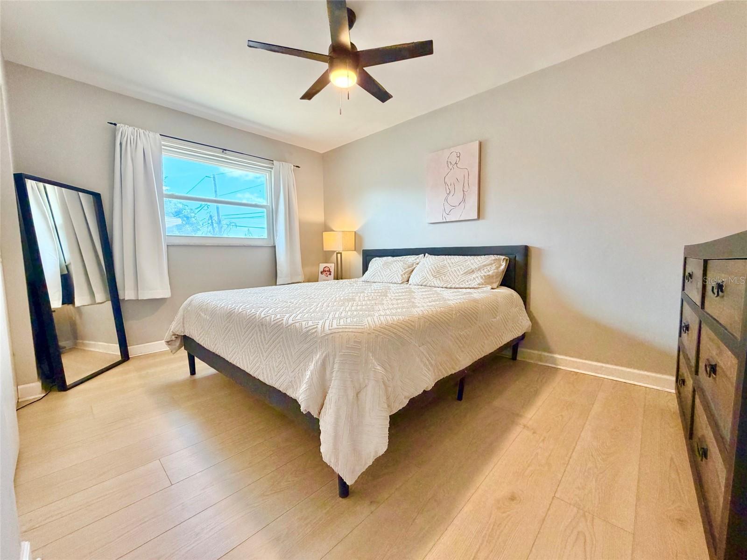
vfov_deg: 85.7
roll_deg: +1.0
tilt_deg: -5.2
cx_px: 374
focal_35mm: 14
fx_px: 302
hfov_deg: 102.1
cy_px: 280
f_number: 2.2
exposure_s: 1/120
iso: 320
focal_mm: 2.22
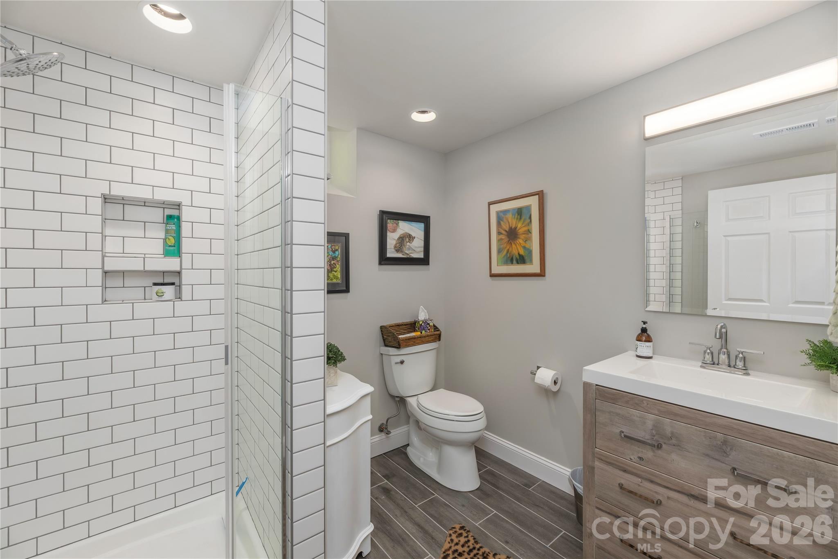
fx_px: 326
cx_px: 419
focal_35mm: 14
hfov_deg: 104.2
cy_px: 280
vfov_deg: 81.2
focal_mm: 14
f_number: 8
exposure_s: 1/200
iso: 320
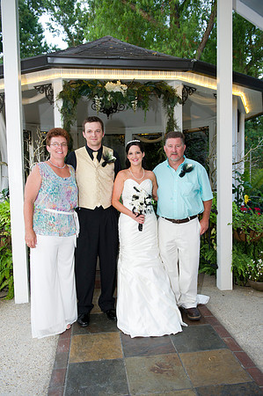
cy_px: 198
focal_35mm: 31
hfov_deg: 42.2
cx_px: 132
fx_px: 340
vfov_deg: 60.3
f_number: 3.5
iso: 800
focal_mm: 31
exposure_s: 1/100
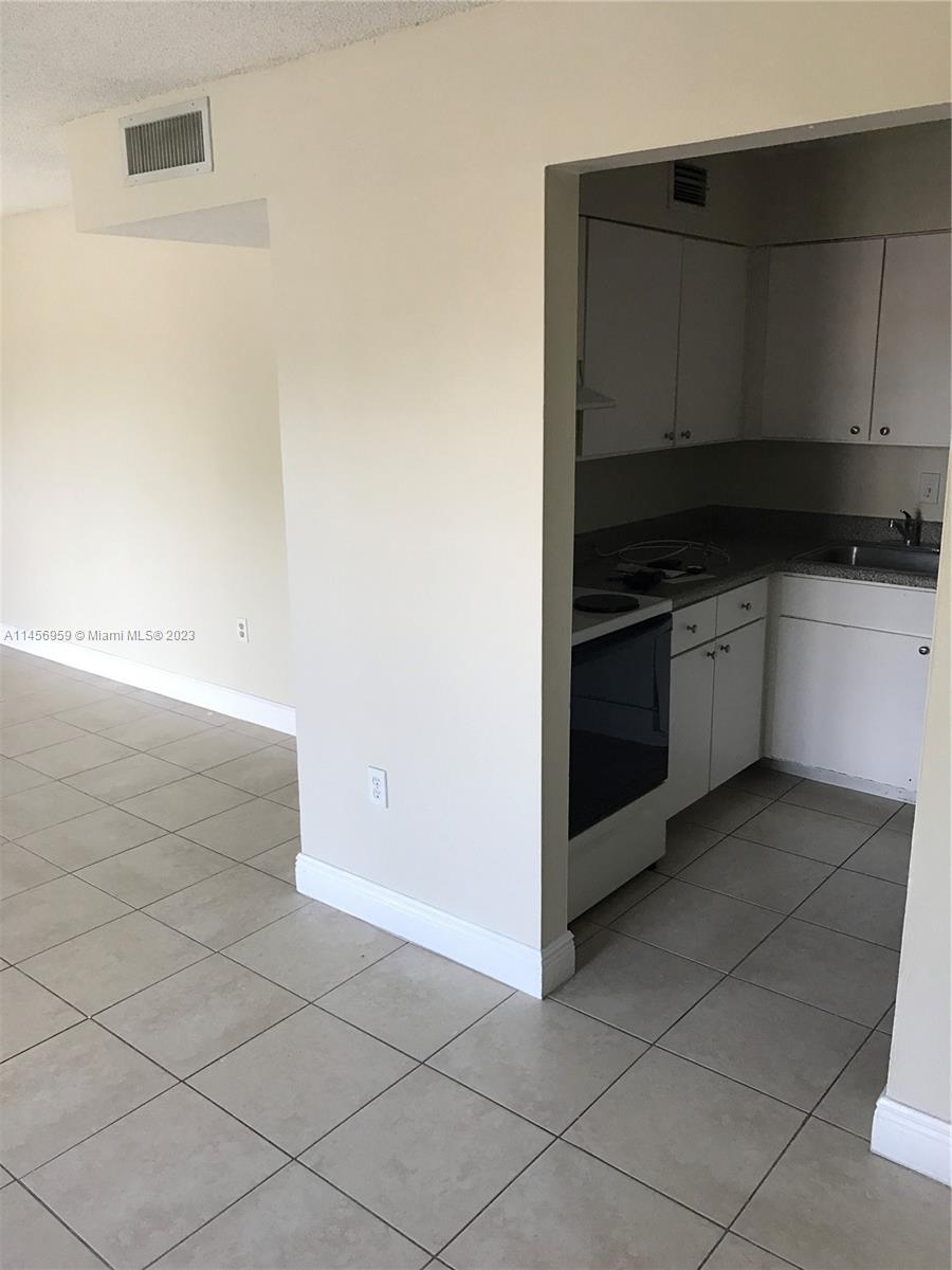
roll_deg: +1.2
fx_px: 1027
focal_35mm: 28
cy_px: 635
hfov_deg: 49.7
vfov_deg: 63.4
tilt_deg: -13.0
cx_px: 476
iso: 25
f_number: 1.8
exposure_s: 1/40
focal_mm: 3.99
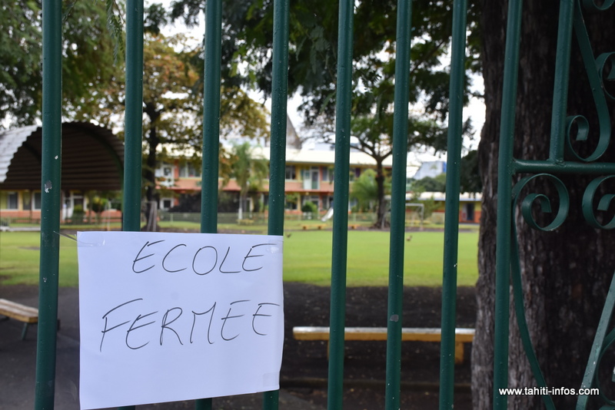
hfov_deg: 38.9
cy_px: 205
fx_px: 872
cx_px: 308
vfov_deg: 26.5
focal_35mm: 51
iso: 640
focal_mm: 34
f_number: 9
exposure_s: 1/320
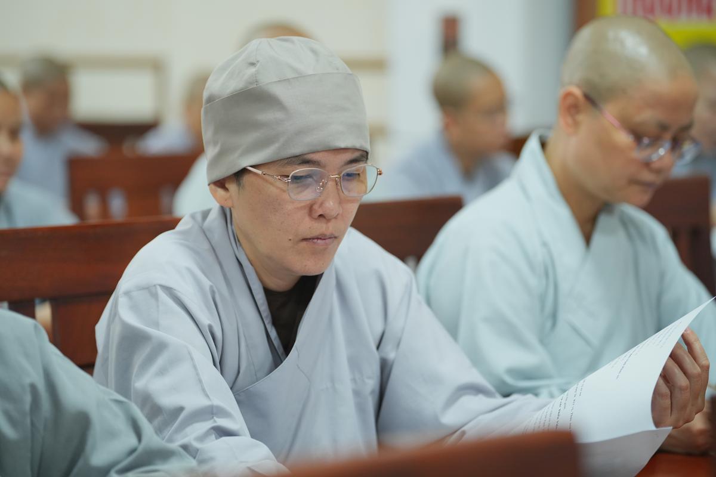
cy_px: 238
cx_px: 358
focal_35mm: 108
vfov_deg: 12.7
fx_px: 2148
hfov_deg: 18.9
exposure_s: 1/125
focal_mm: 108
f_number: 2.8
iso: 2500
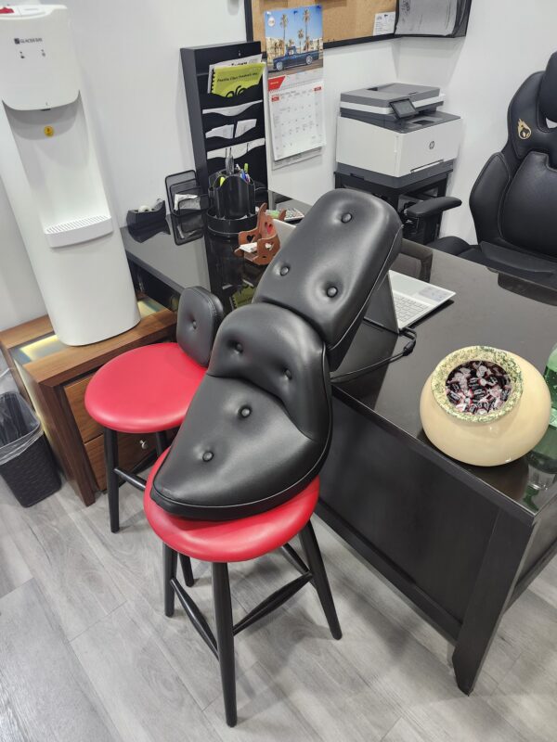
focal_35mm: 23
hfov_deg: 58.9
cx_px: 278
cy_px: 371
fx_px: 493
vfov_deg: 73.9
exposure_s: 1/120
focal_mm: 5.54
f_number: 1.8
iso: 500
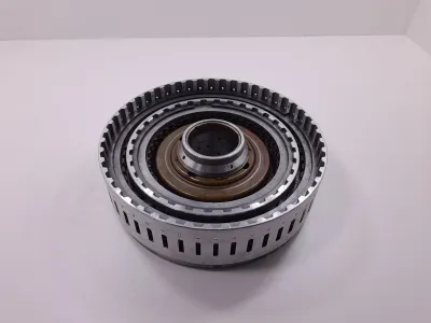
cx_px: 216
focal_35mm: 25
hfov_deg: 69.4
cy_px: 162
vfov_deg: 54.9
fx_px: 311
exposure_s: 1/114
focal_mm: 4.6
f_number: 2
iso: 20
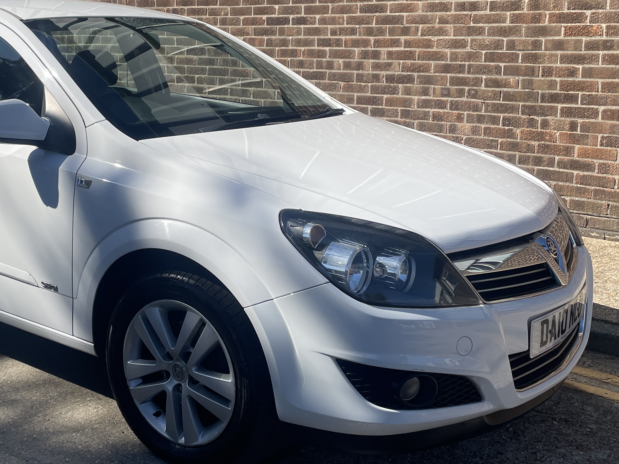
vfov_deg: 30.8
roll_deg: +0.6
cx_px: 205
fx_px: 841
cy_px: 186
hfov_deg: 39.9
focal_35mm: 47
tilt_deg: -8.8
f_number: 1.6
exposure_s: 1/3401
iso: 32
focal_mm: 4.2
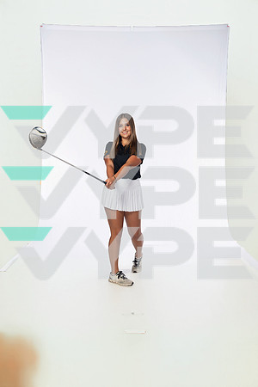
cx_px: 129
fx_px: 365
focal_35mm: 34
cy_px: 194
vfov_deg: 55.8
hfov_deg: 38.9
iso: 640
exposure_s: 1/250
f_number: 6.3
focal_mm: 34
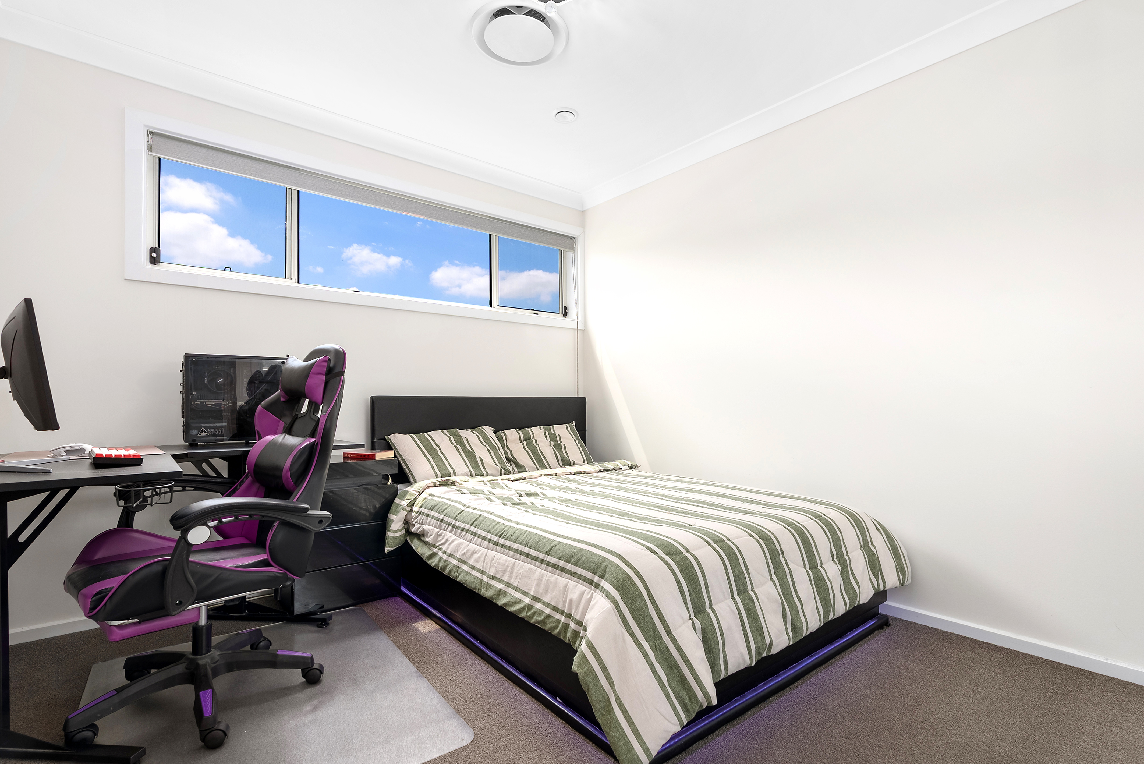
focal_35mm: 16
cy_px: 382
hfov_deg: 96.7
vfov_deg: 73.8
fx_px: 509
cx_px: 572
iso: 200
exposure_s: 1/250
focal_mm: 16
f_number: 8
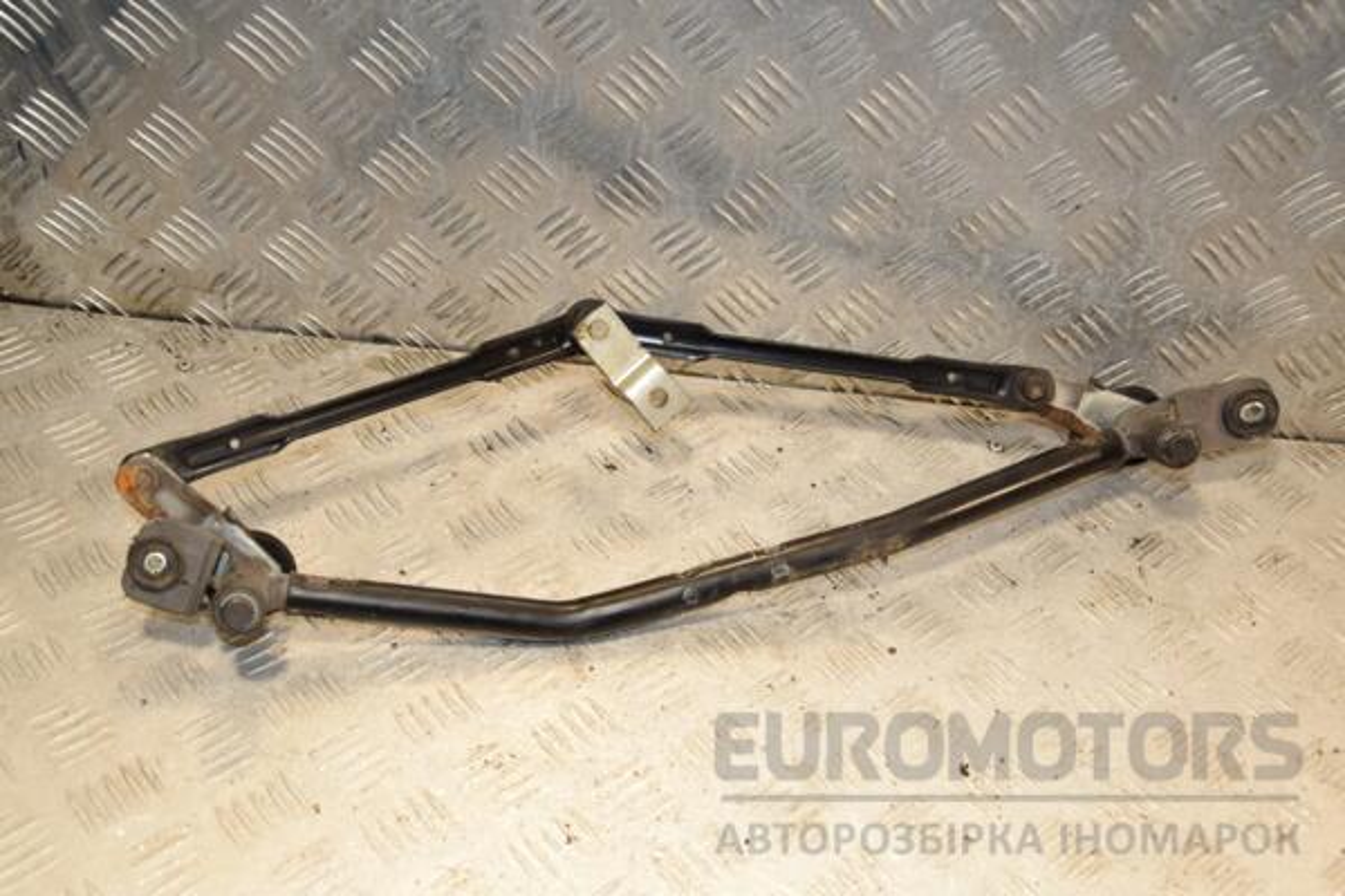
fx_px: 1681
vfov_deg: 29.9
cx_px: 672
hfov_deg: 43.6
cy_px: 448
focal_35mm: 45
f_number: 6.3
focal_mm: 30
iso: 800
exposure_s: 1/200
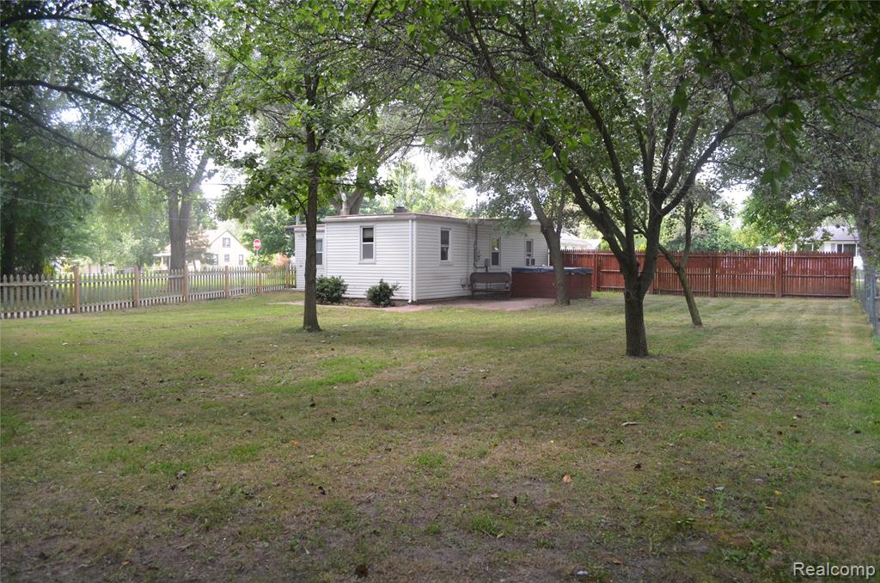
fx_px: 659
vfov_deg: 47.7
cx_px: 440
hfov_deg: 67.5
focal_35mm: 27
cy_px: 292
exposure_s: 1/125
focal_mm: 18
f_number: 5.6
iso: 280
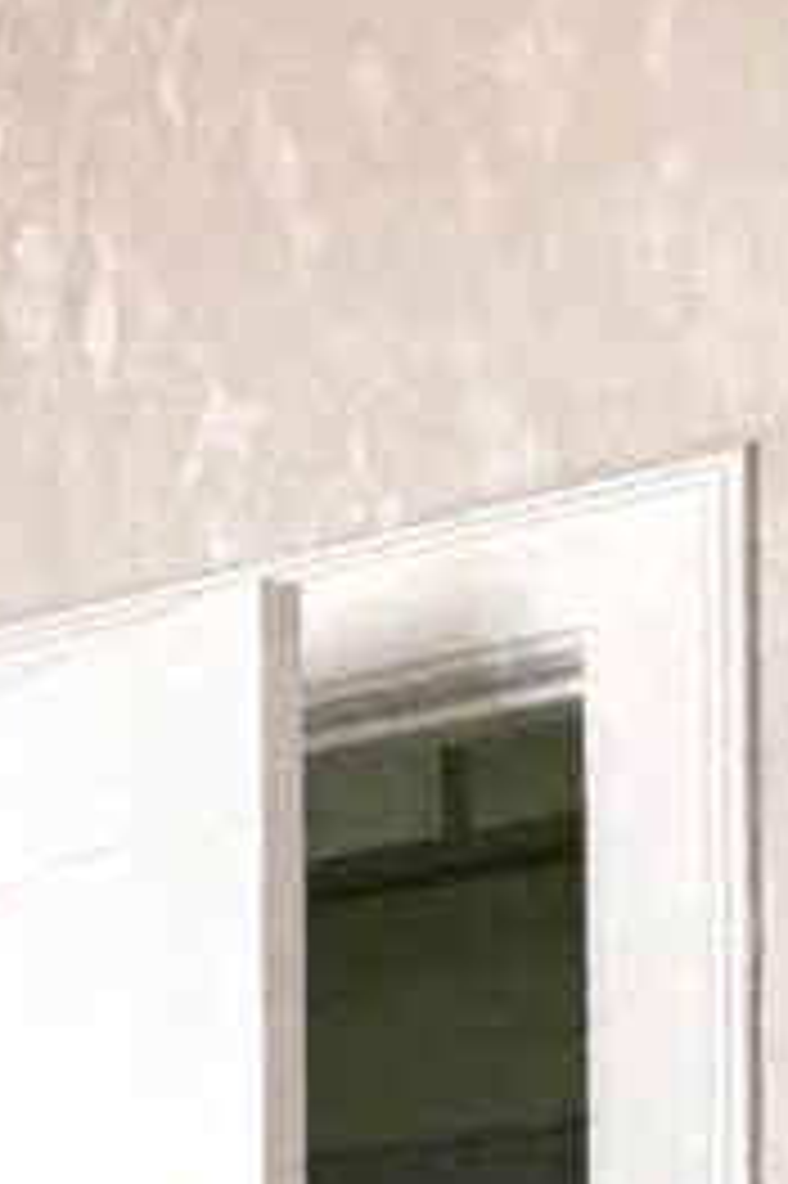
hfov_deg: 8.9
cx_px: -986
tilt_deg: -1.0
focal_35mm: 142
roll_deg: +0.8
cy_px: 2107
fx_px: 4668
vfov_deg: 13.1
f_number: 2.2
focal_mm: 2.22
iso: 1000
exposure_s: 1/60
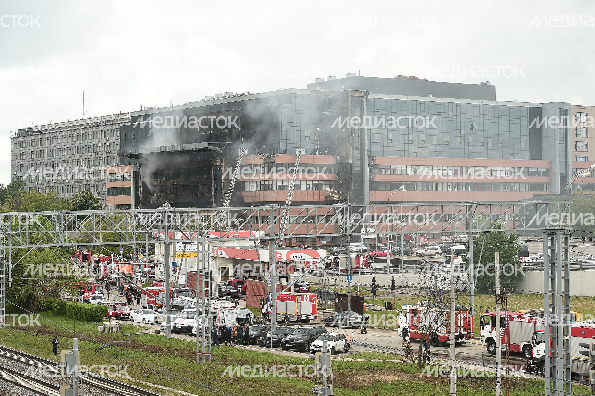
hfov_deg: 26.0
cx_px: 298
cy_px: 198
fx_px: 1288
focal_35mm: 78
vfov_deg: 17.5
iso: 400
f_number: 7.1
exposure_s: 1/400
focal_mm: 78
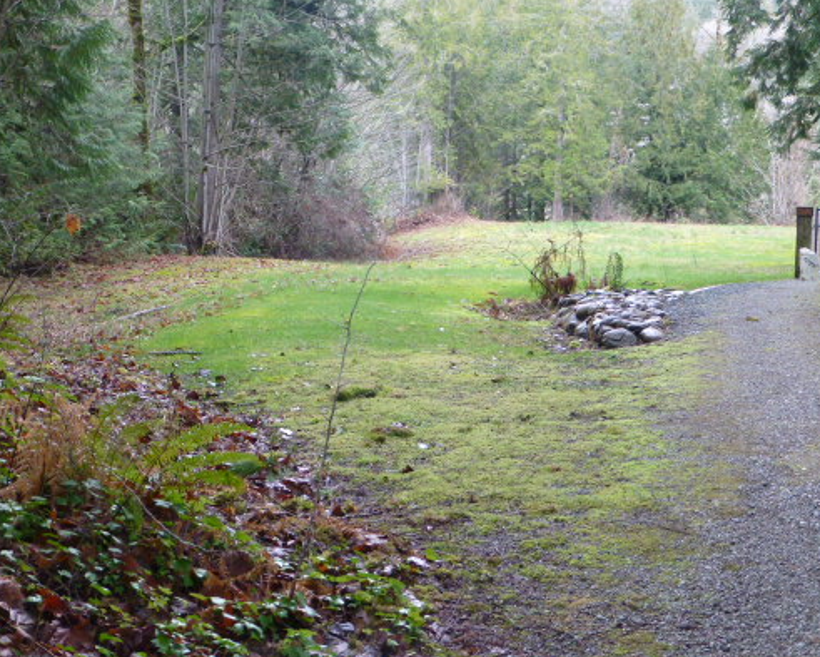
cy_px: 281
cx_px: 311
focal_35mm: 56
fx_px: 1359
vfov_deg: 27.1
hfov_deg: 33.4
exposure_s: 1/60
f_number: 4.1
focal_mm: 7.9
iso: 250
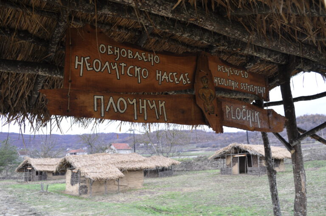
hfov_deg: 57.3
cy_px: 108
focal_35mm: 33
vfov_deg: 39.9
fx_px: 298
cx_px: 163
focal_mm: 22
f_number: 7.1
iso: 400
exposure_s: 1/30
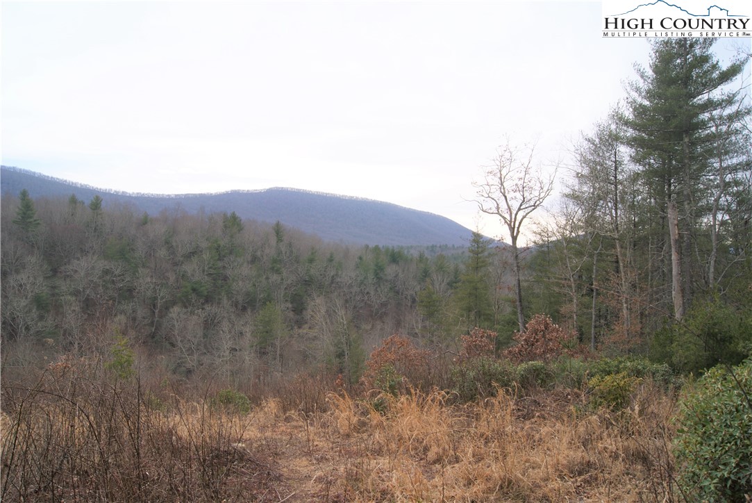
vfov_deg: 48.0
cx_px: 376
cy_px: 252
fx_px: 564
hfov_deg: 67.3
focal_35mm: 27
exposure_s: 1/80
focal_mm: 18
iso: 100
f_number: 9
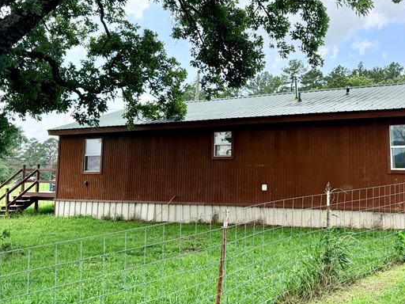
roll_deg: +0.4
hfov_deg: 38.9
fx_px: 562
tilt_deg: +7.1
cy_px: 93
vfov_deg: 30.0
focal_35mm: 48
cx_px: 290
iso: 100
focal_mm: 6.76
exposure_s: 1/1553
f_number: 1.78
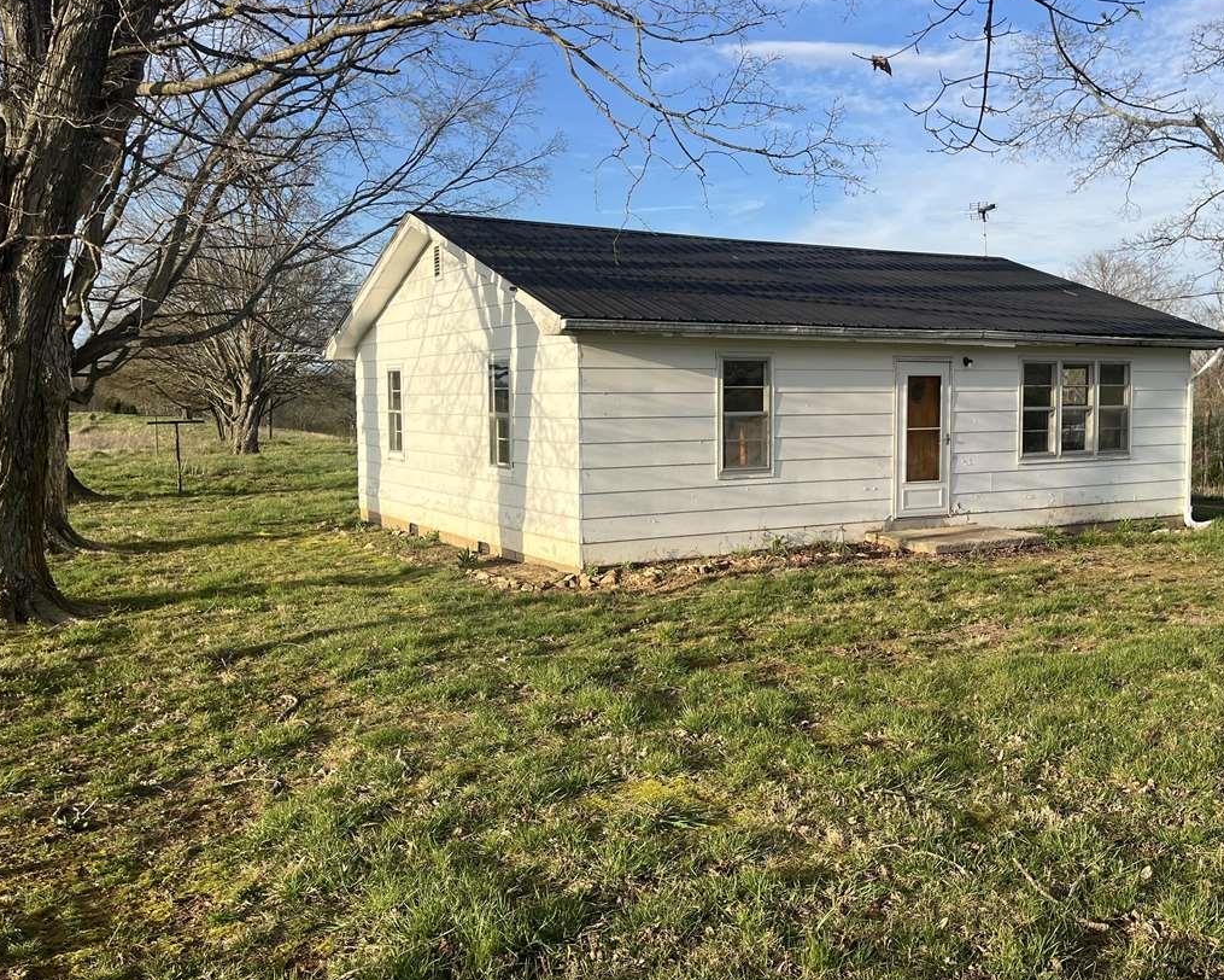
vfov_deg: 45.8
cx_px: 690
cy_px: 455
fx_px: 1159
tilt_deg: -2.1
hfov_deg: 55.5
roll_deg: -0.3
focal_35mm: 32
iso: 50
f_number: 1.6
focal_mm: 5.1
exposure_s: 1/1721
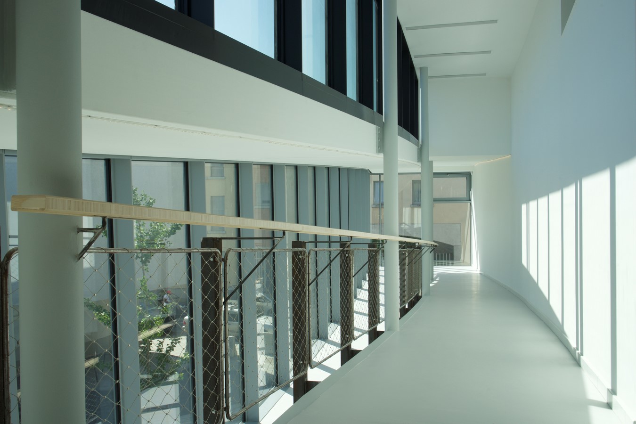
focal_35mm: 35
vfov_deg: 37.9
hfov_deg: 54.4
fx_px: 618
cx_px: 318
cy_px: 212
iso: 200
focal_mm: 35
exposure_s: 1/60
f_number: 16
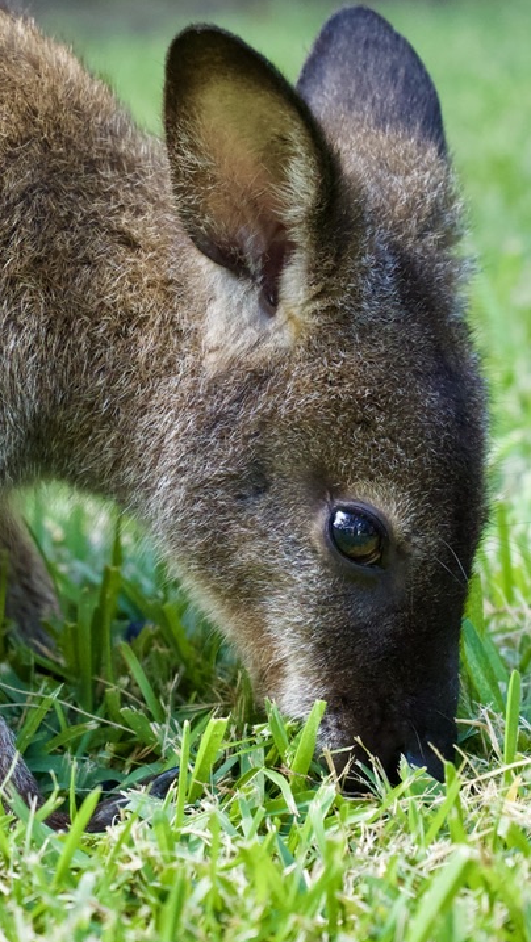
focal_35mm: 111
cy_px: 470
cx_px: 130
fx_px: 2775
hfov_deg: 10.9
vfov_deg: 19.3
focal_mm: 70
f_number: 5.6
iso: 8000
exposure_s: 1/2000
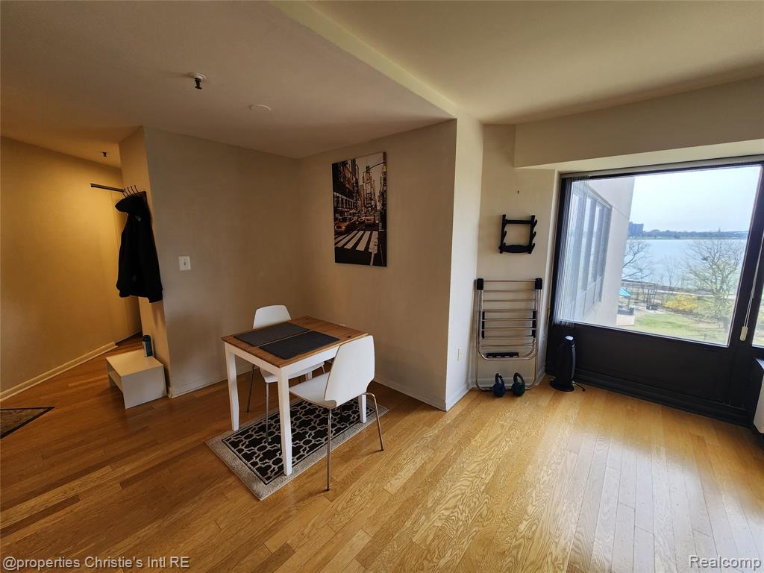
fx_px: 287
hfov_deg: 106.2
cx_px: 382
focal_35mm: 13
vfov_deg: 89.9
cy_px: 286
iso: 100
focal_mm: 2.2
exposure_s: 1/120
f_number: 2.2
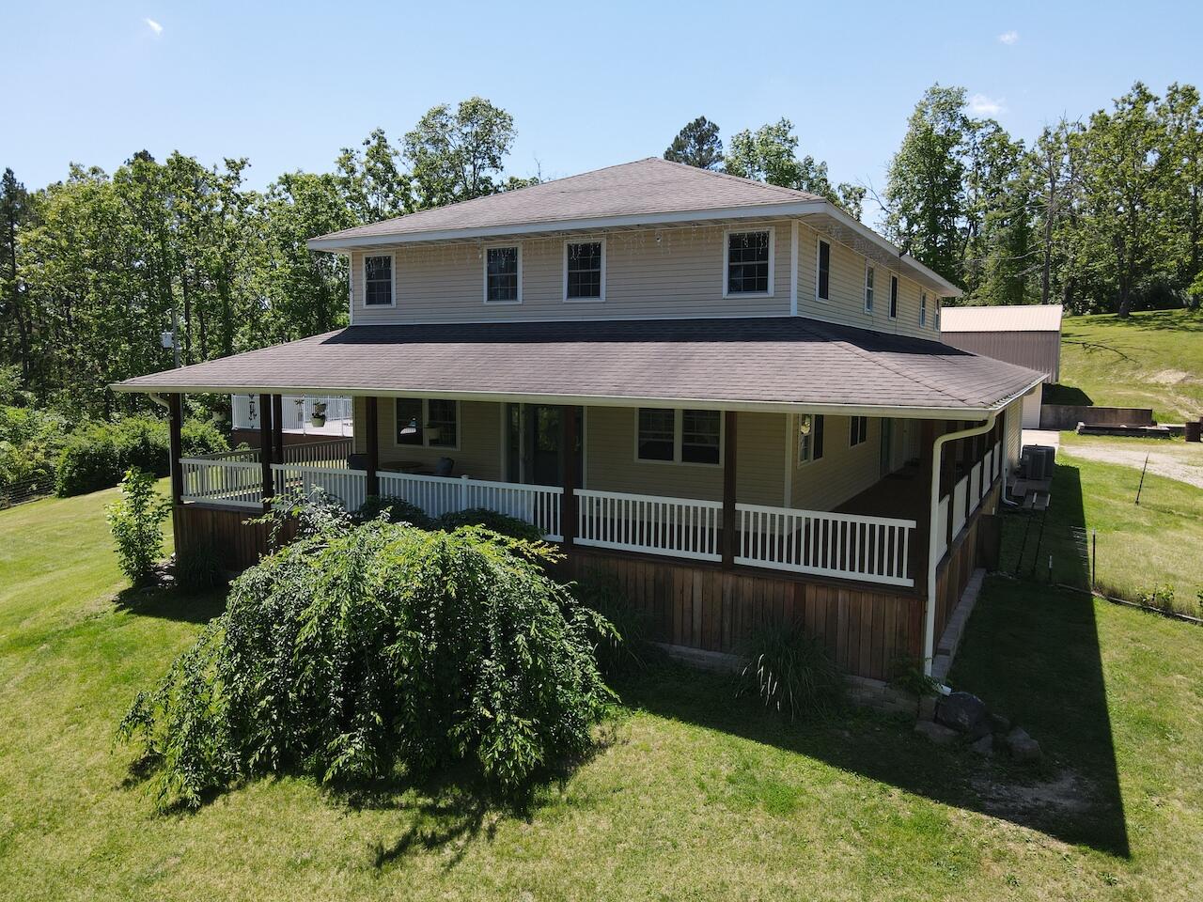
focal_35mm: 24
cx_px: 602
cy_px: 451
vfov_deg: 56.8
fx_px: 834
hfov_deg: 71.6
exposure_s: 1/400
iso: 100
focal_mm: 4.5
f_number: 2.8
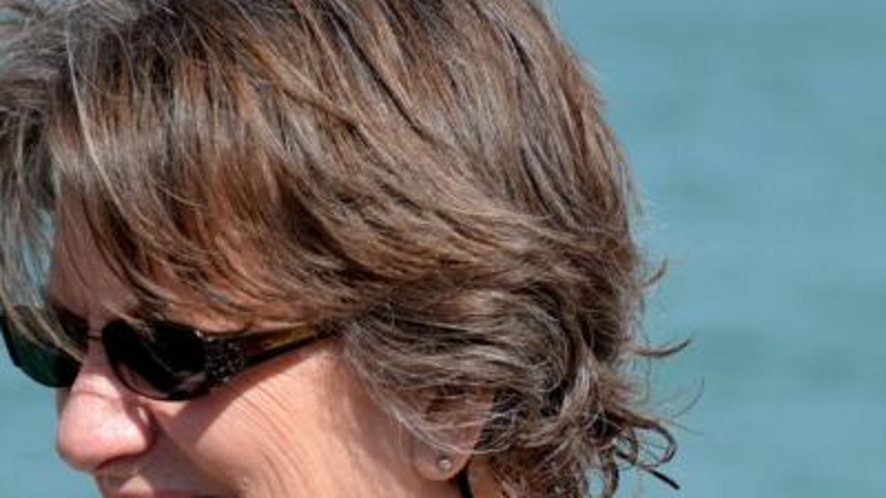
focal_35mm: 281
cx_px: 456
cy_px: 453
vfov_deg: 4.3
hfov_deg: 7.7
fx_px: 6602
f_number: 5.3
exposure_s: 1/400
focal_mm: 112
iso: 100
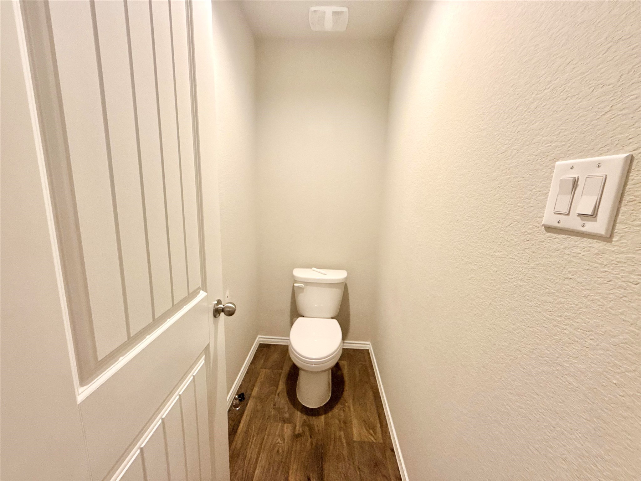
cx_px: 320
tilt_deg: -10.9
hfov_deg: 102.1
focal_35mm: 14
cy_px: 240
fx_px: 259
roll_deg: -2.6
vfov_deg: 85.7
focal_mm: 2.22
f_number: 2.2
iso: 200
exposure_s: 1/60
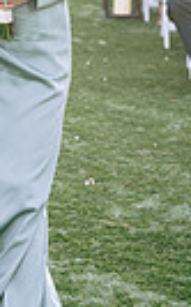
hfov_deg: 7.5
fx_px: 1434
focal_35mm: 172
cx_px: -101
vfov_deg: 12.1
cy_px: 12
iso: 400
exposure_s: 1/250
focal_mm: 50
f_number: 3.2
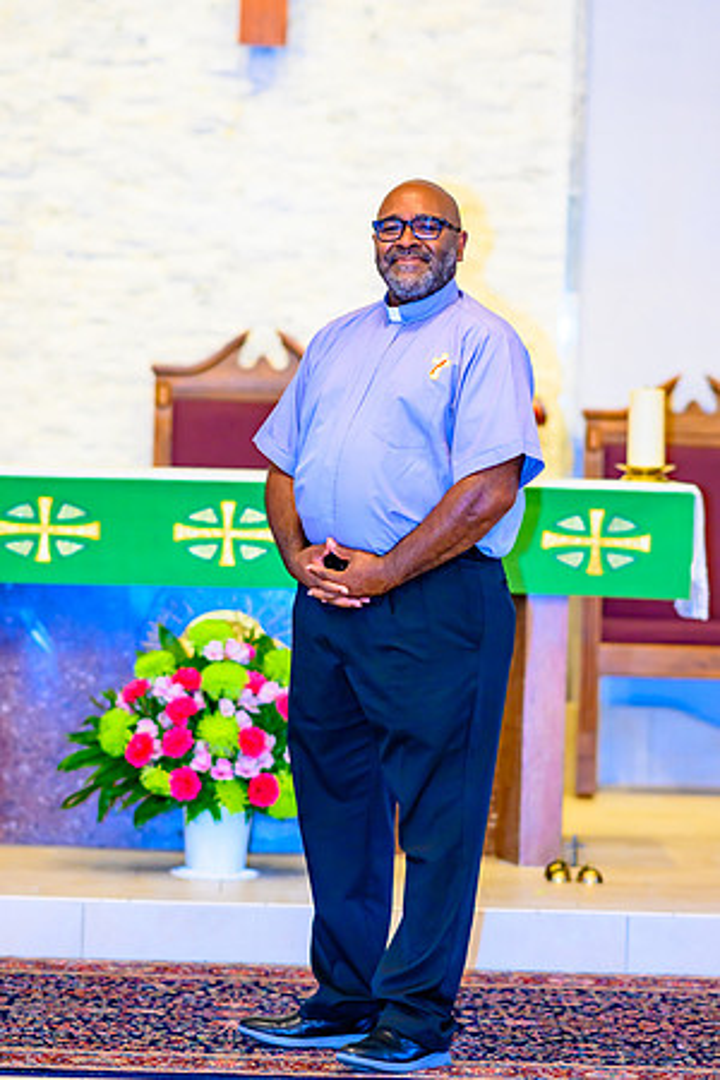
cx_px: 360
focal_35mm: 157
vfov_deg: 13.1
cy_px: 540
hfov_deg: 8.7
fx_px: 4710
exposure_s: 1/80
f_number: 2
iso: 360
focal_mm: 105
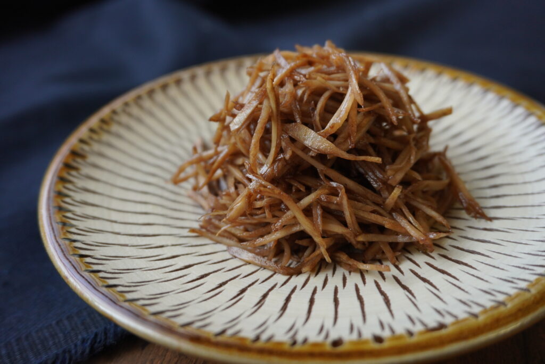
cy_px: 182
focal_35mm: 36
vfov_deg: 36.9
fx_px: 545
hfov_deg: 53.1
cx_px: 272
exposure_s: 1/100
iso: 320
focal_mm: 24
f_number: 4.5
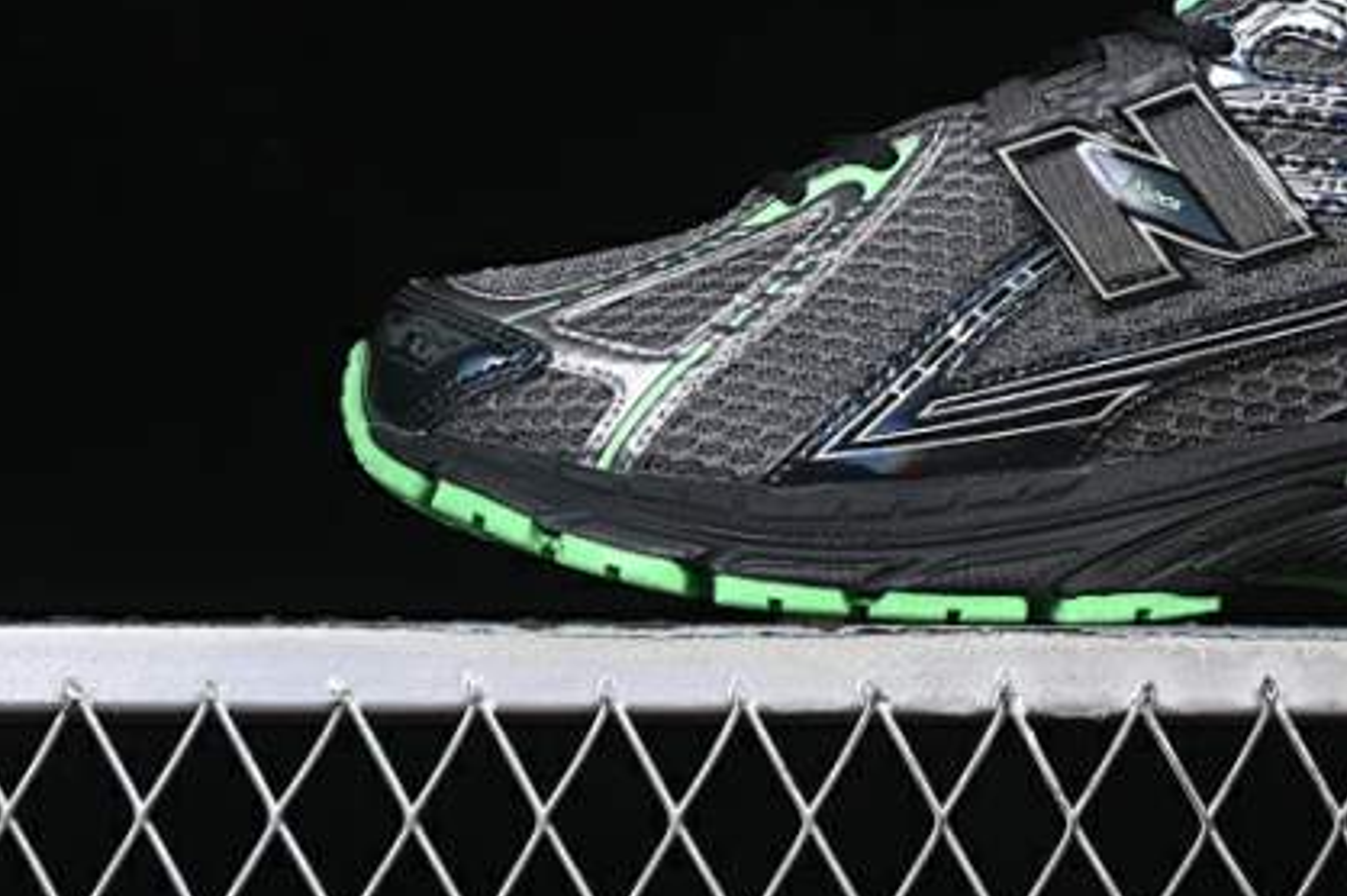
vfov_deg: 10.4
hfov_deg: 15.5
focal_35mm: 131
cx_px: 1170
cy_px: 148
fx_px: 4898
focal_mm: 50
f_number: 6.3
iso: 160
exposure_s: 1/60
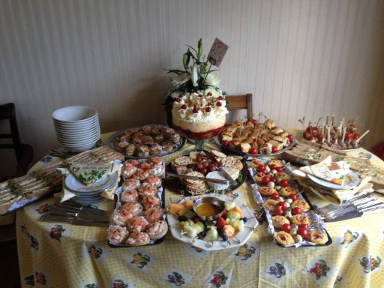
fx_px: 388
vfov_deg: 40.7
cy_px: 144
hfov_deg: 52.6
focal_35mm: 35
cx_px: 192
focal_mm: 4.28
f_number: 2.4
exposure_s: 1/40
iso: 64
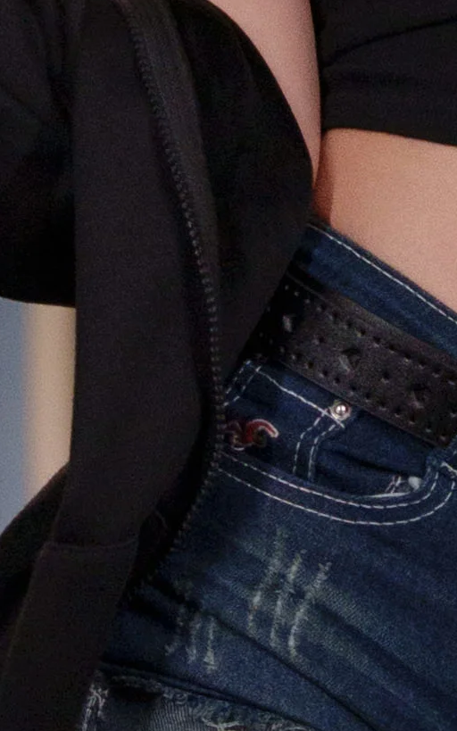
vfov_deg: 4.6
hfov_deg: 2.9
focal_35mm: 453
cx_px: 496
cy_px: -29
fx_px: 9026
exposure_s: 1/250
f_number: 2.8
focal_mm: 53
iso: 800
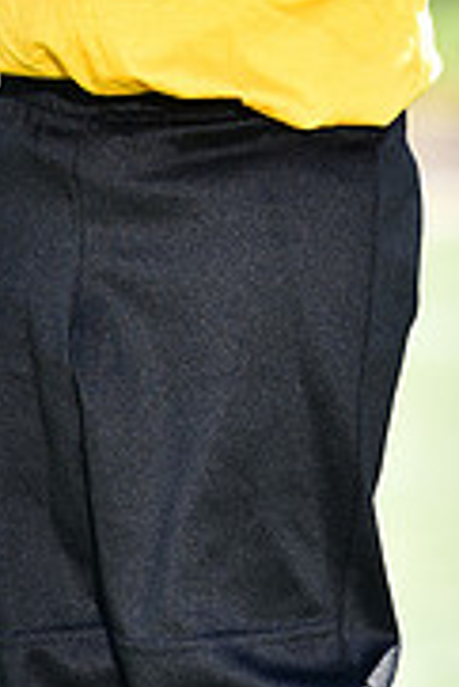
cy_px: -254
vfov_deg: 3.2
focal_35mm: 641
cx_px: 264
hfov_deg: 2.1
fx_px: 12235
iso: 80
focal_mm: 200
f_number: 4.5
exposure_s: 1/200
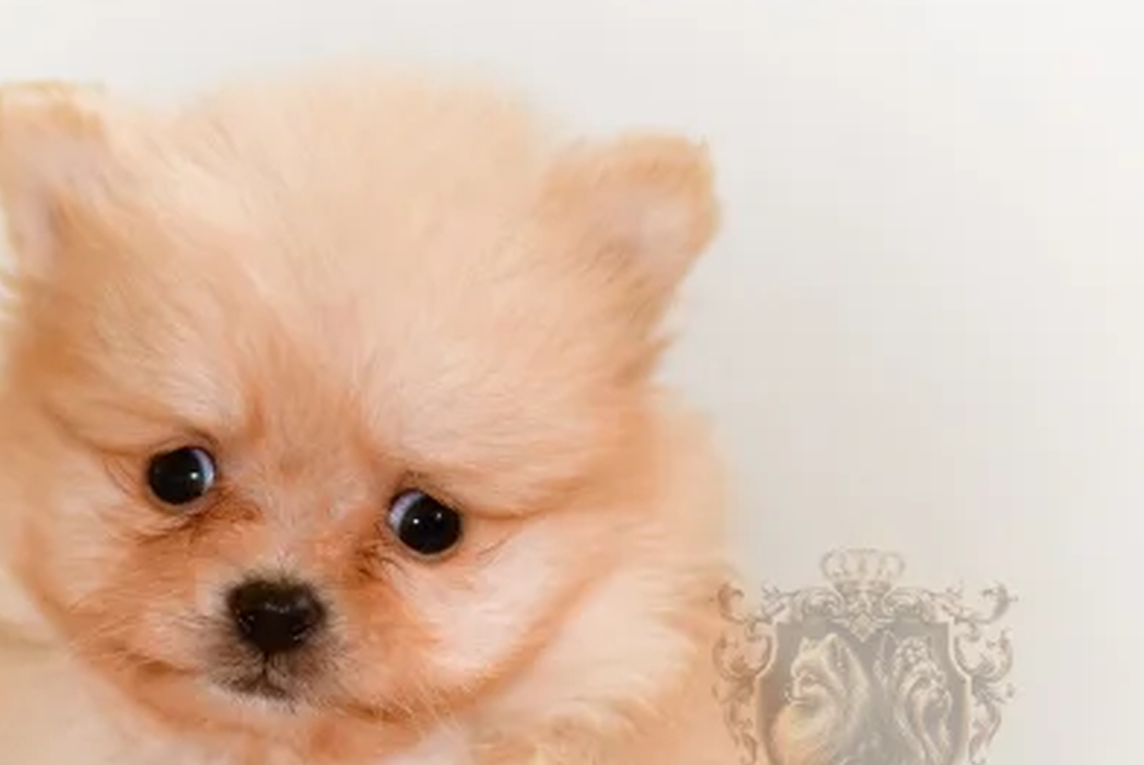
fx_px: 5374
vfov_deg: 8.1
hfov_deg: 12.1
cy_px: 742
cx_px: 388
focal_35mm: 169
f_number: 2
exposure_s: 1/250
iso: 250
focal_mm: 85
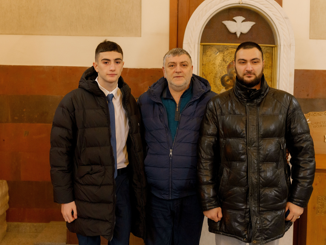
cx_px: 163
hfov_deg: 36.8
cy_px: 123
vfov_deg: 28.0
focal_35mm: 52
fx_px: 490
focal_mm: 48
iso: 5000
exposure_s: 1/250
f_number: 3.2
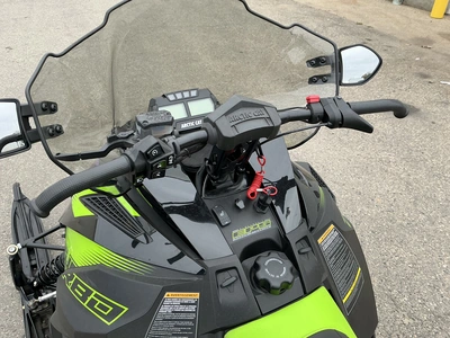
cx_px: 225
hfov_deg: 63.4
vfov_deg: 49.7
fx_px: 364
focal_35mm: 28
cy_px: 169
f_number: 1.8
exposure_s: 1/140
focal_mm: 3
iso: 20
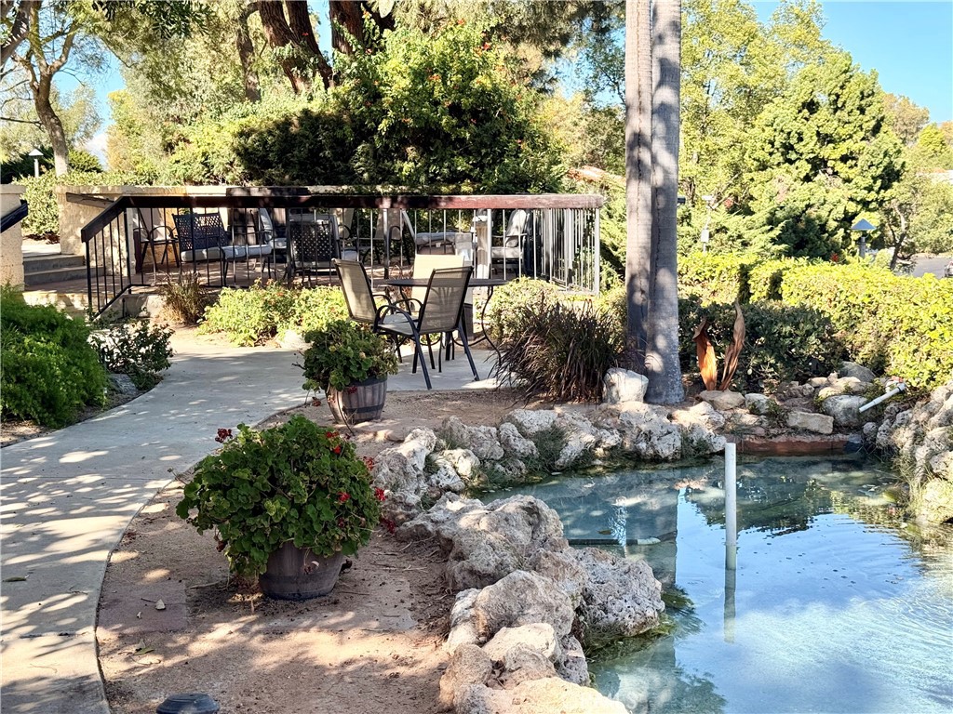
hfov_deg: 39.7
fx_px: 1321
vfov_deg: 30.3
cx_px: 476
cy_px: 357
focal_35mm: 48
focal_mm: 6.76
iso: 100
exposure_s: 1/1353
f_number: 1.78
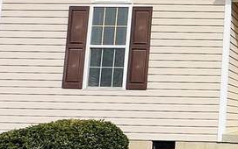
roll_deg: -1.5
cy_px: 60
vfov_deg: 20.0
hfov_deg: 26.1
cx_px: 321
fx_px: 422
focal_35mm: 65
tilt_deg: +8.4
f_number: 1.8
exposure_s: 1/2096
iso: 32
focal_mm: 1.57
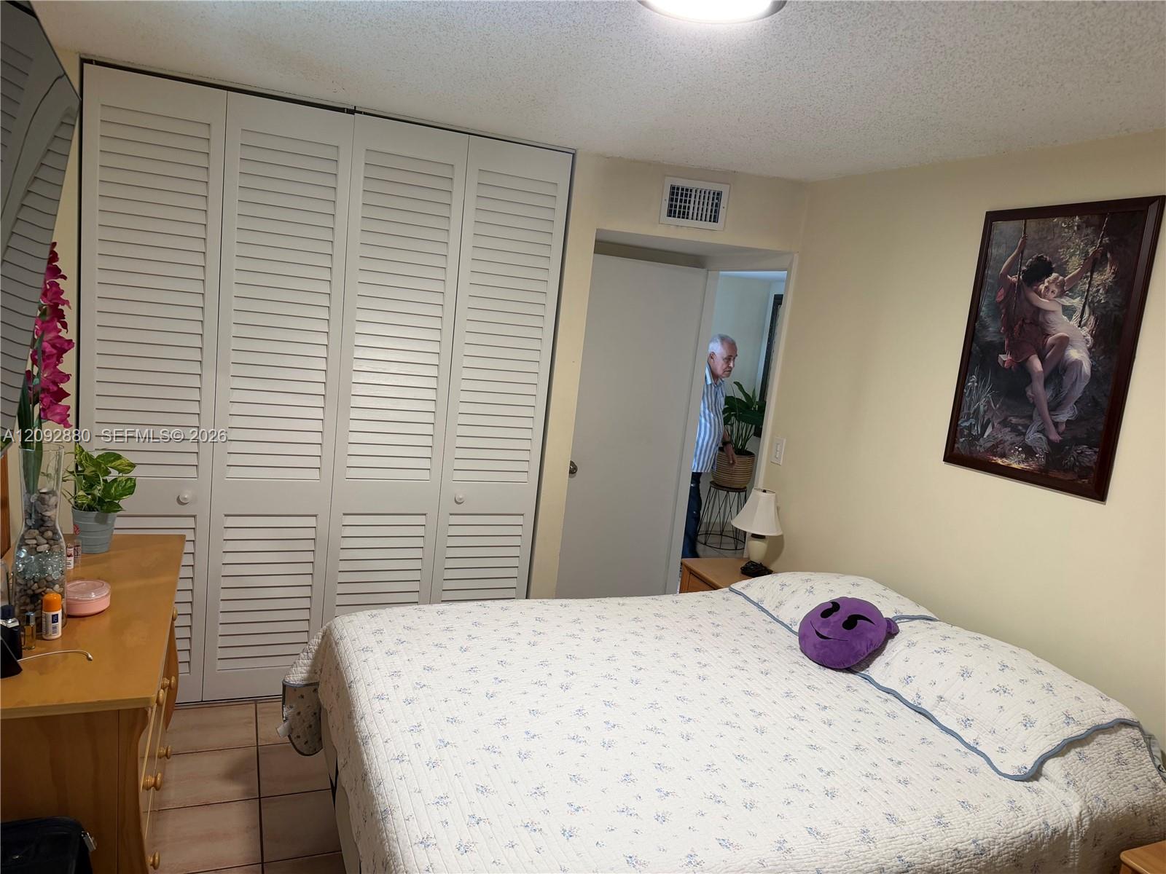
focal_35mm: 24
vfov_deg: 56.8
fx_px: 808
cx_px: 583
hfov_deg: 71.6
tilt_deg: -9.0
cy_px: 437
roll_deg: -5.3
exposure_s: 1/60
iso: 125
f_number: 1.78
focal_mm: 6.76
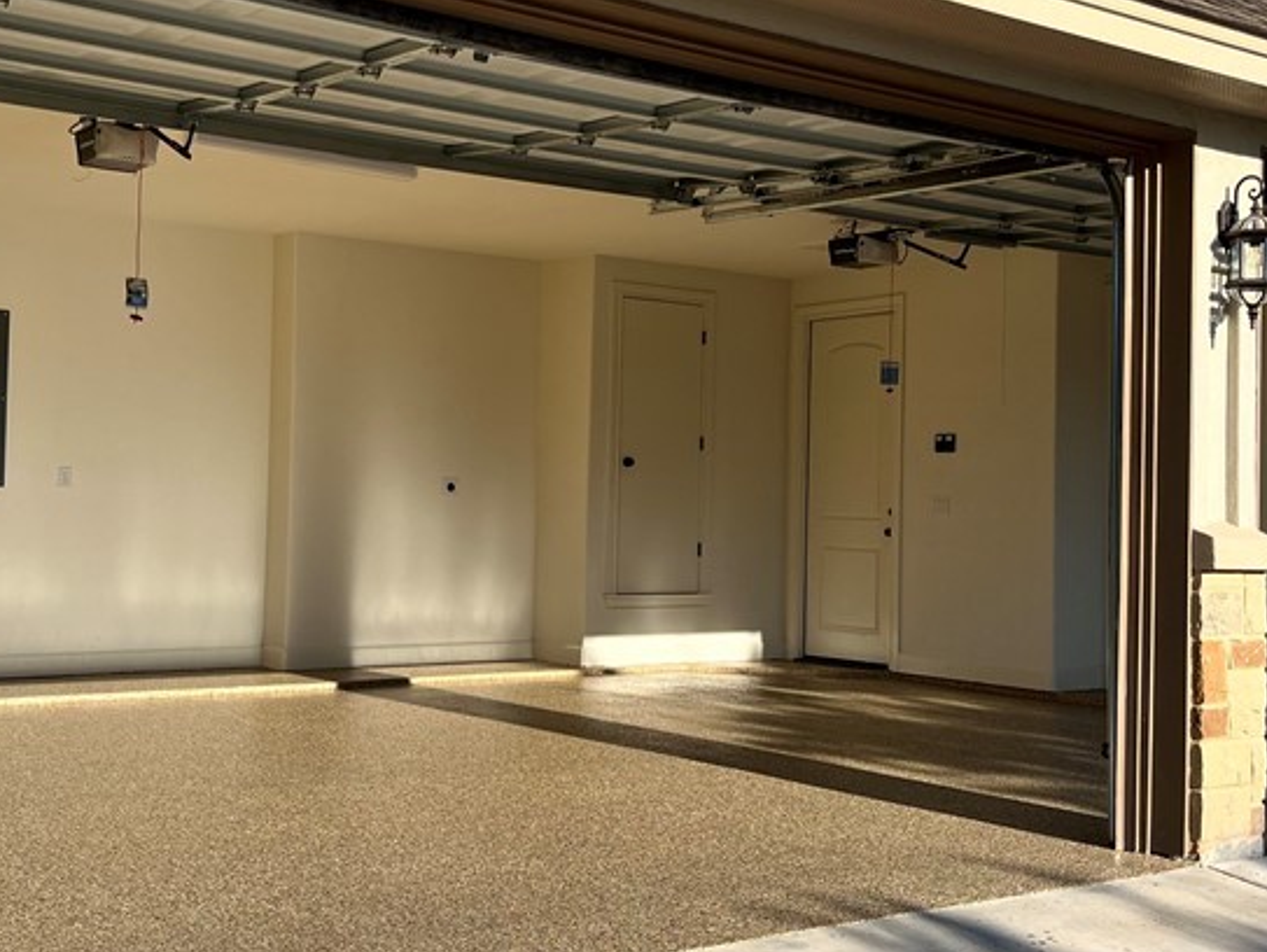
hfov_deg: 38.9
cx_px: 604
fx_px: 1795
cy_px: 443
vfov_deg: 29.7
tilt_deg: +4.5
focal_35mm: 49
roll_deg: -0.8
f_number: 1.6
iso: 50
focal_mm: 5.1
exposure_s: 1/3745
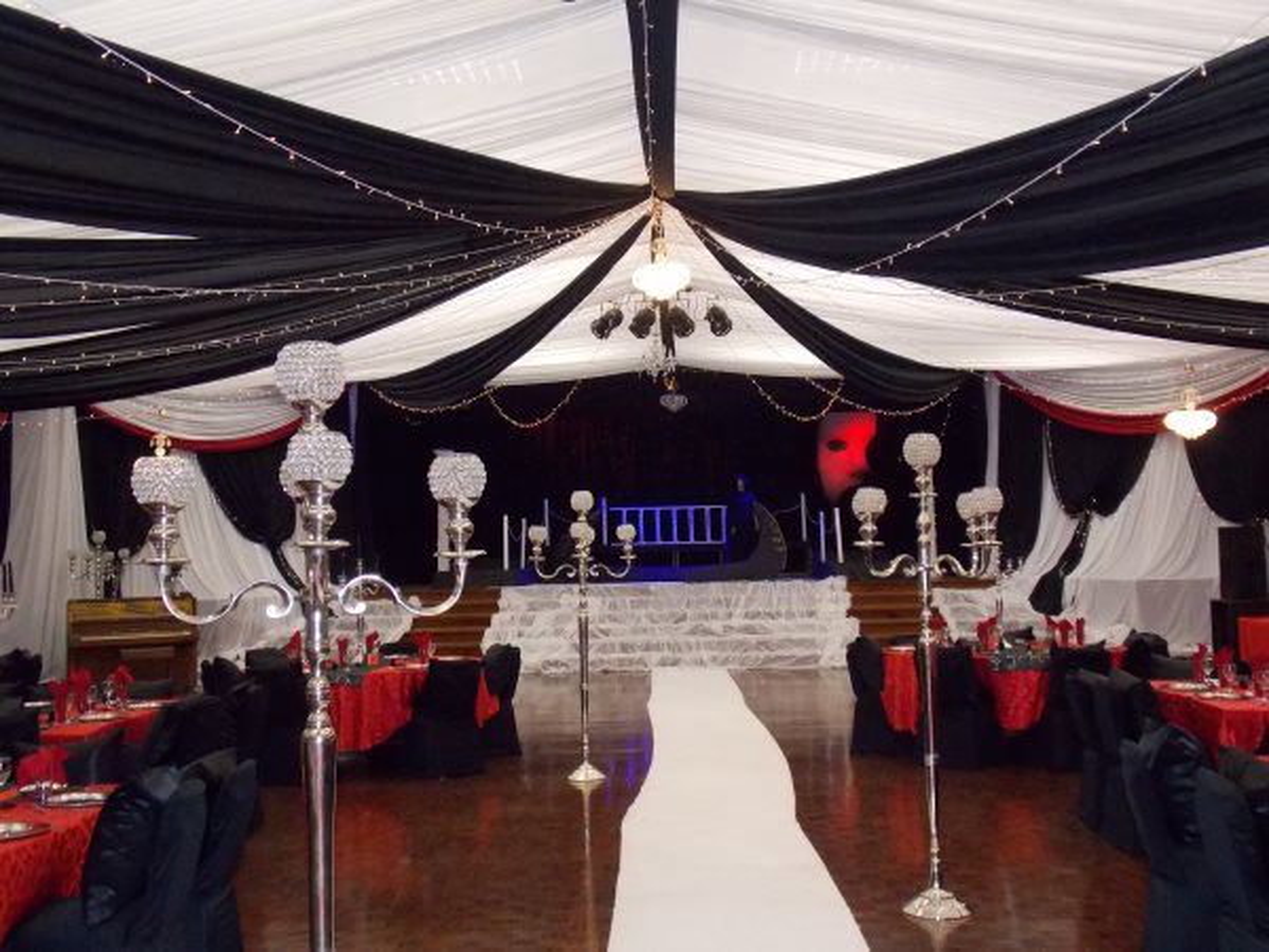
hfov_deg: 50.1
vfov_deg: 38.7
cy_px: 476
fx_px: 1356
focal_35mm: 37
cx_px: 634
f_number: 3.5
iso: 500
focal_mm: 6.6
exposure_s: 1/40
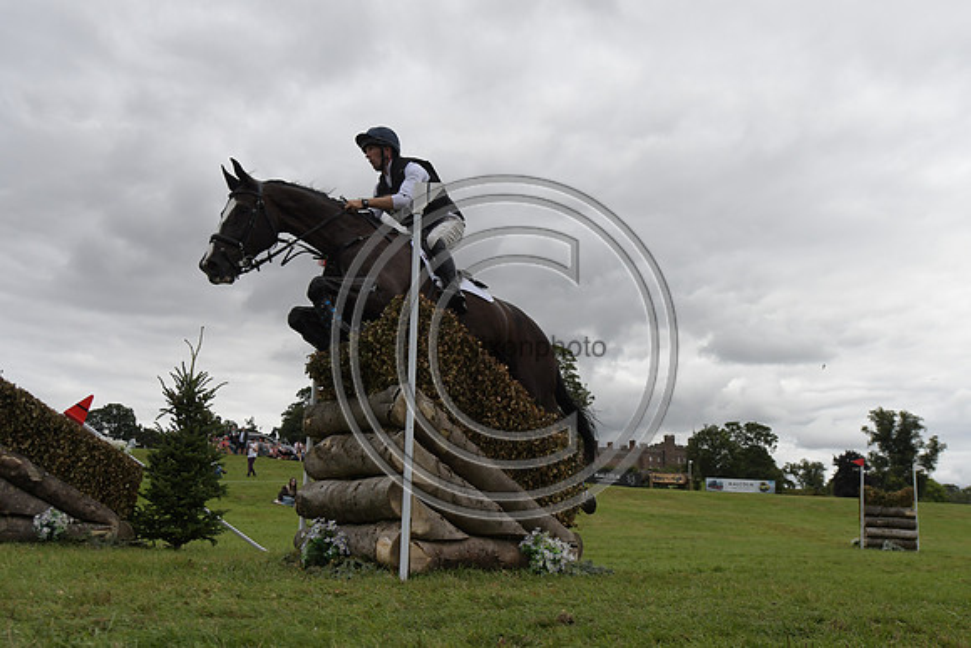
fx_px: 890
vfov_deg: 40.0
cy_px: 324
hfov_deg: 57.2
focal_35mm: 33
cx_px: 486
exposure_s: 1/4000
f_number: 5.6
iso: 800
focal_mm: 22
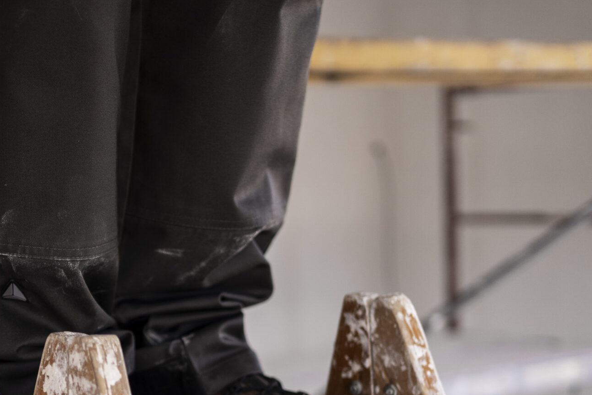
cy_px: 345
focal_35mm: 69
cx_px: 162
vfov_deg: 19.4
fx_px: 1135
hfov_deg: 28.9
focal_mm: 35
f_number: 2
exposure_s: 1/1250
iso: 320
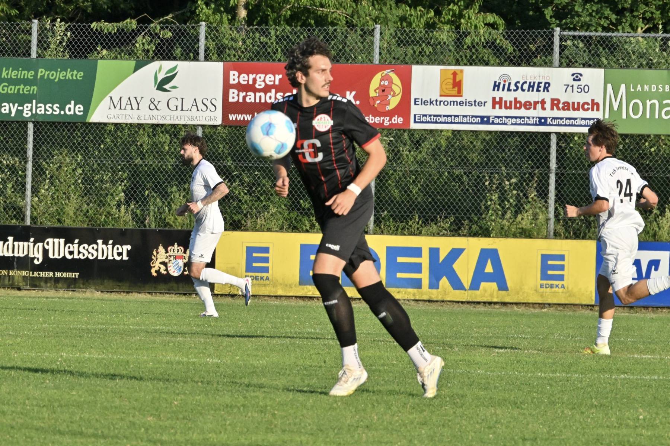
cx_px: 335
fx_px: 7444
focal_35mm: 400
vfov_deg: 3.4
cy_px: 223
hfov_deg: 5.2
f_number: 22
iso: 3200
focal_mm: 400
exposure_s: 1/1600
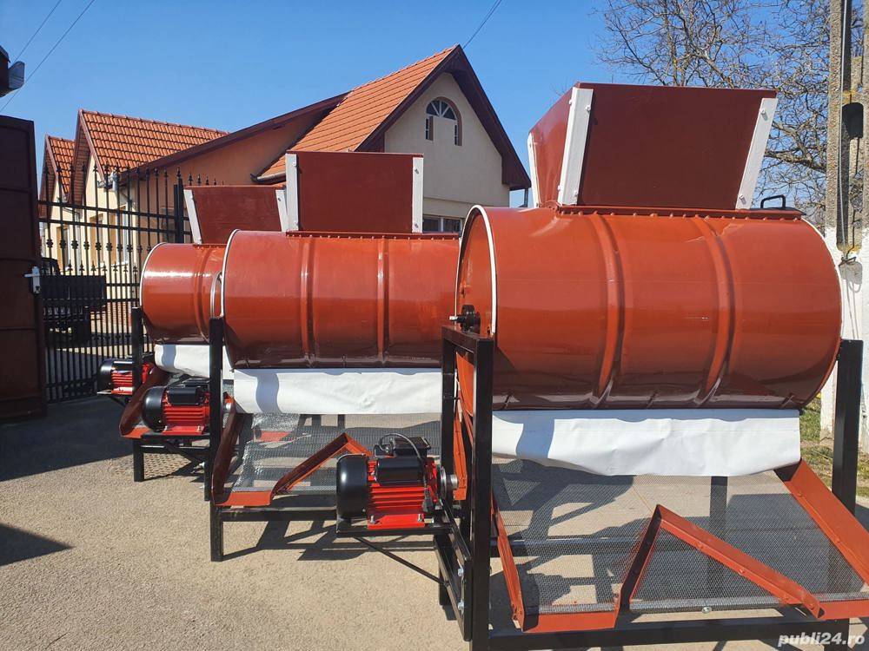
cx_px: 434
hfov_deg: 67.3
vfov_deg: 53.1
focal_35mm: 26
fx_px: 653
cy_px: 326
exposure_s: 1/1616
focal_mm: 4.3
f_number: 2.4
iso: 50
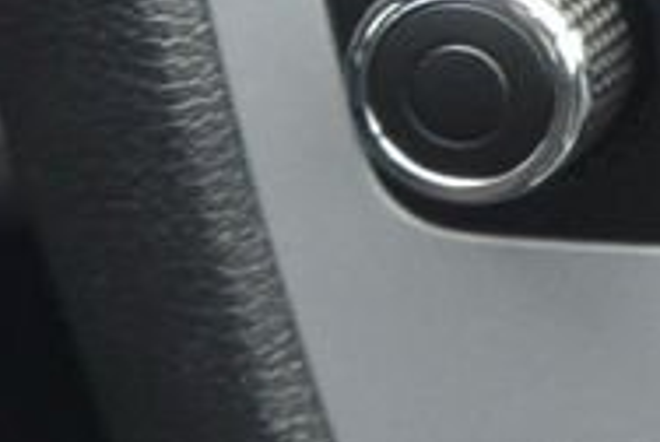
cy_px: -468
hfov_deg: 10.2
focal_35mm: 163
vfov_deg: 8.0
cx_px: 1790
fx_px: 2993
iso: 400
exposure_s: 1/100
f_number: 3.5
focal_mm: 11.4
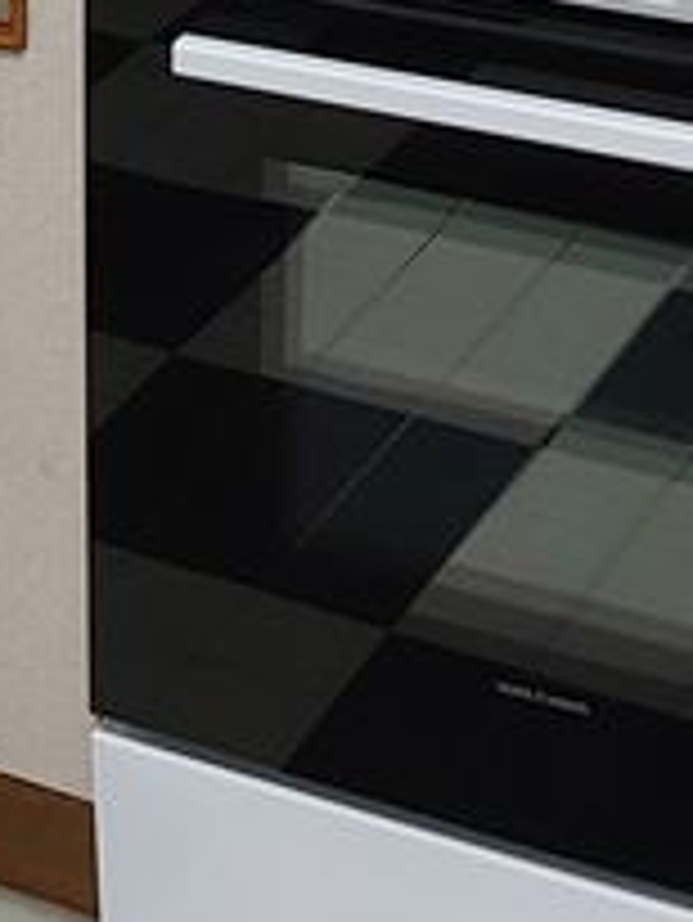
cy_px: 67
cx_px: -392
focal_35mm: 146
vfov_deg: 13.4
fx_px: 3893
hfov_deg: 9.8
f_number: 1.8
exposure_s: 1/50
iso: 250
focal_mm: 4.6
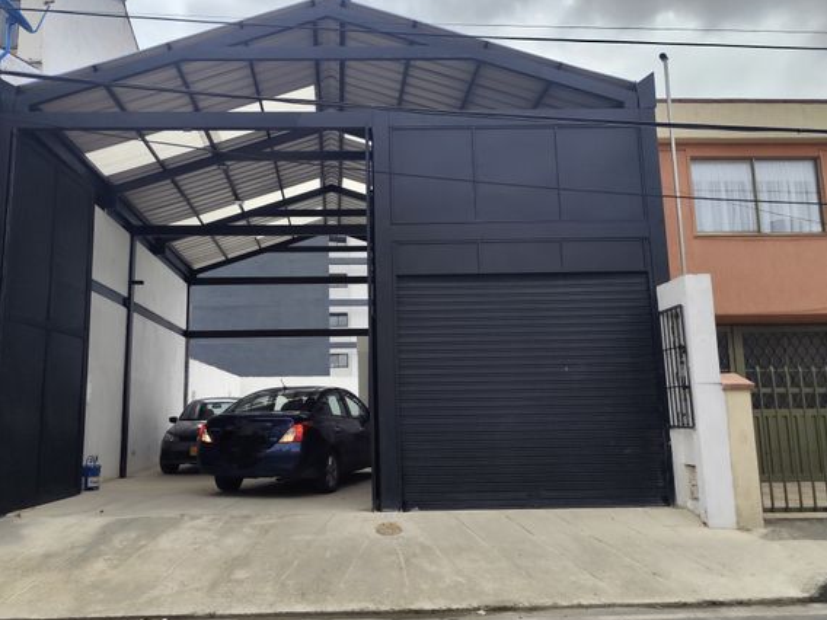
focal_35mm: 27
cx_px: 344
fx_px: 645
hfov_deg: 64.9
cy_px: 304
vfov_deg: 51.4
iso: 50
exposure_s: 1/1139
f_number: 1.65
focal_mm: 6.19
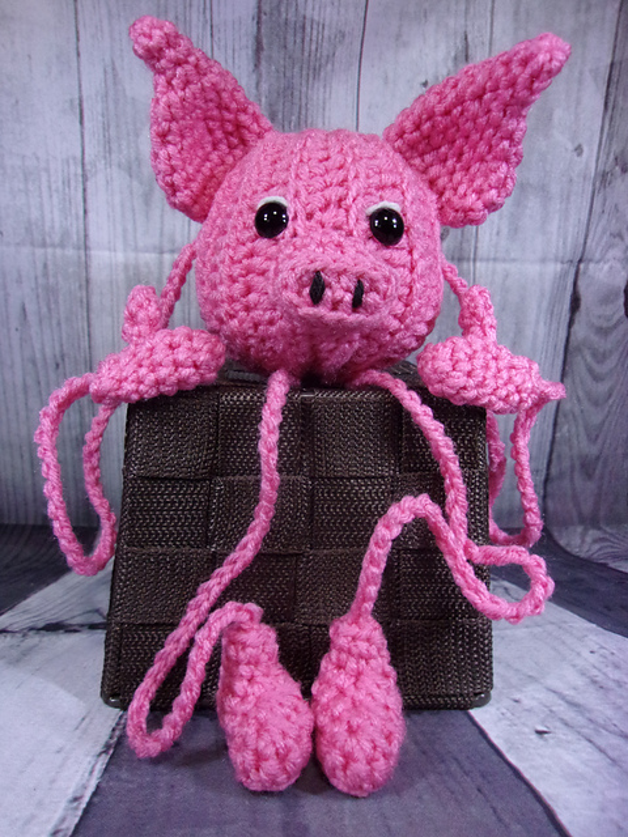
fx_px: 653
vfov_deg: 65.3
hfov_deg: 51.4
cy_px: 418
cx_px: 314
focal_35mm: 27
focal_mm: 4.9
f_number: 3
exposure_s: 1/34
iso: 318
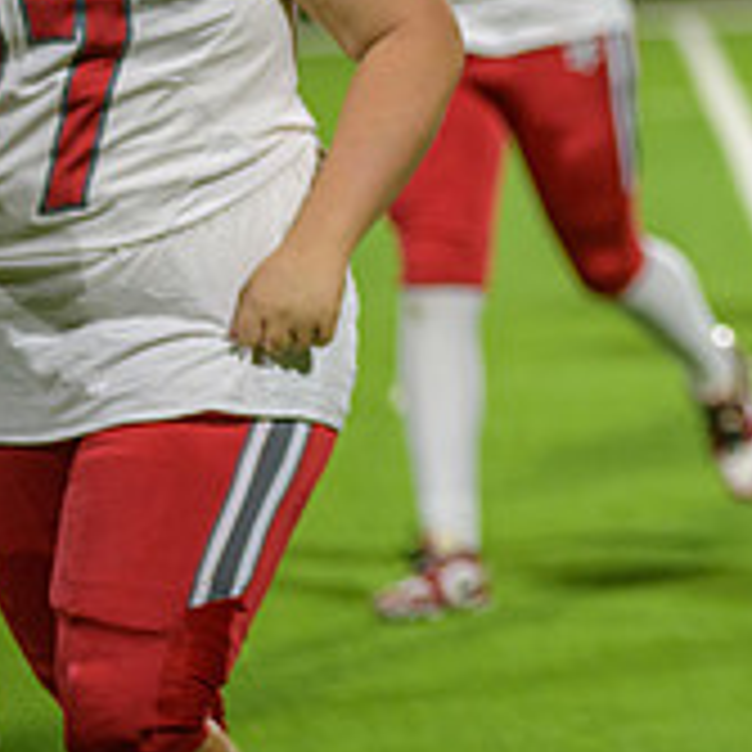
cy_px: -25
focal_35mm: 354
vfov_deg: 4.9
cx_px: 1247
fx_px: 8701
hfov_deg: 4.9
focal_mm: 120
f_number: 2.8
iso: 1250
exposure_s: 1/250
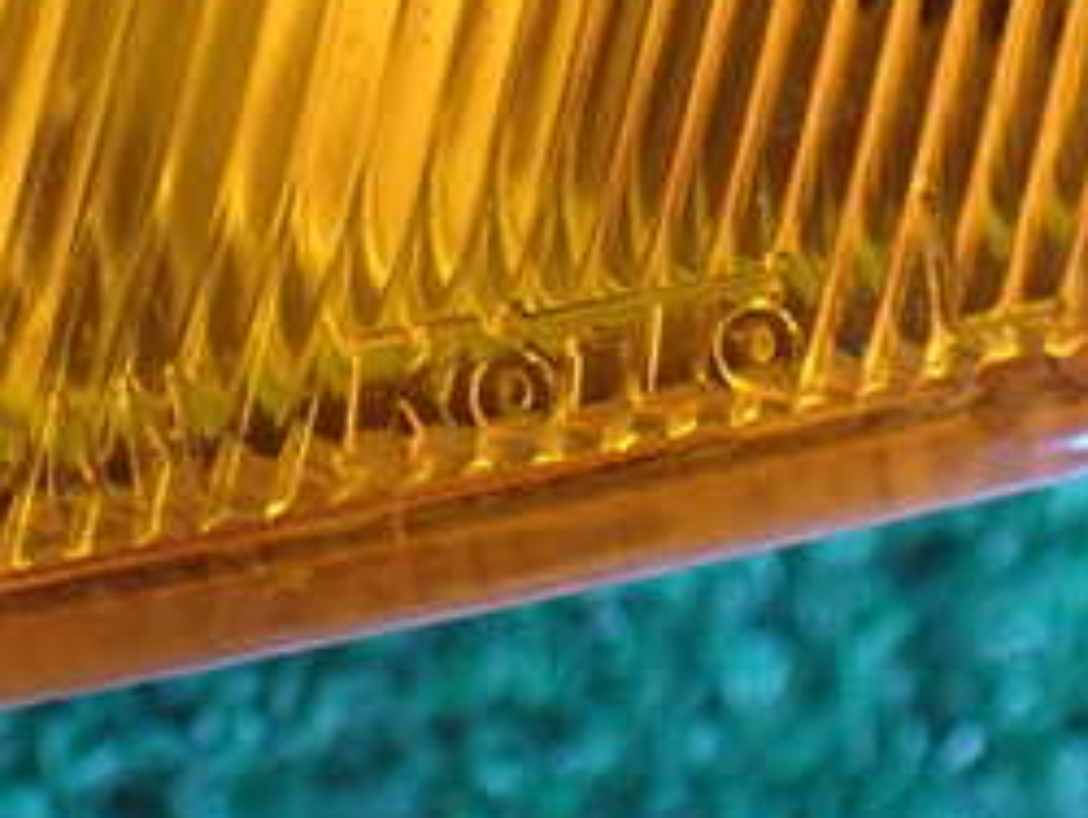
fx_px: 2265
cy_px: -22
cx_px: 540
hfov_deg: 27.0
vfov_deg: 19.8
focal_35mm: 72
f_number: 2.3
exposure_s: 1/50
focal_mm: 5.4
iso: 800
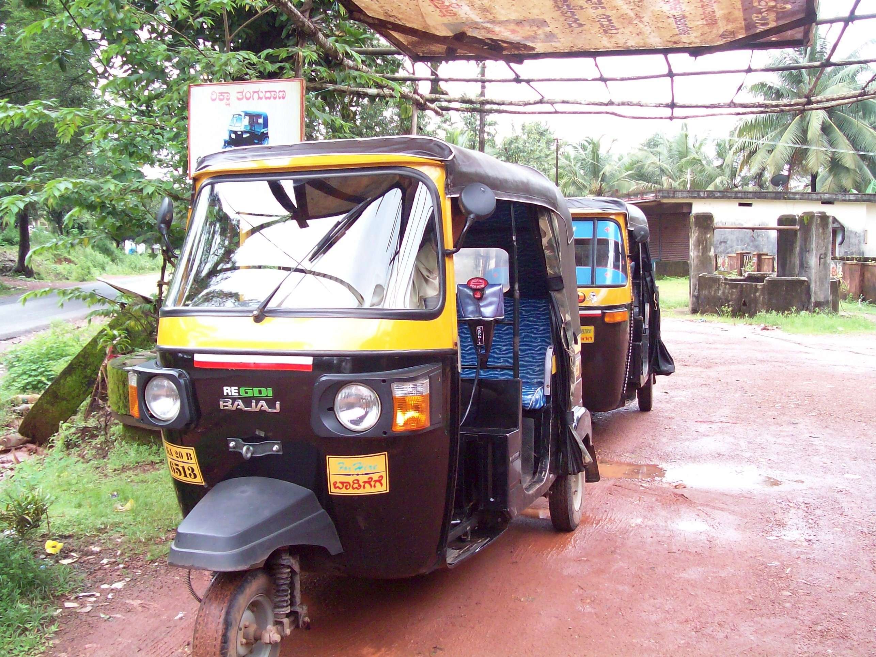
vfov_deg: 39.6
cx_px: 438
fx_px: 911
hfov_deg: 51.4
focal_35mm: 36
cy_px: 328
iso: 80
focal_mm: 6
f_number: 2.7
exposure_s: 1/142
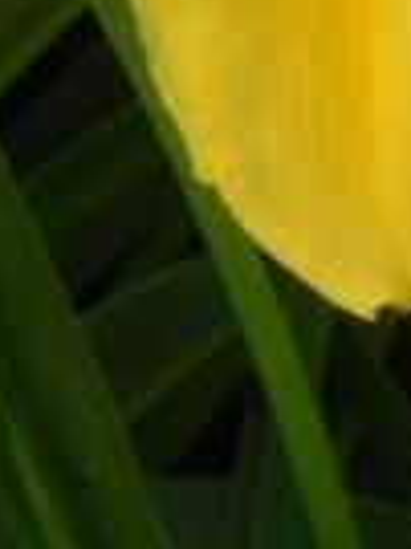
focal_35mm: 1996
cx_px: 98
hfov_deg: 0.7
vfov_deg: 1.0
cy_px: -781
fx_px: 31648
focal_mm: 59.9
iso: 160
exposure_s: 1/40
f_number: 5.6
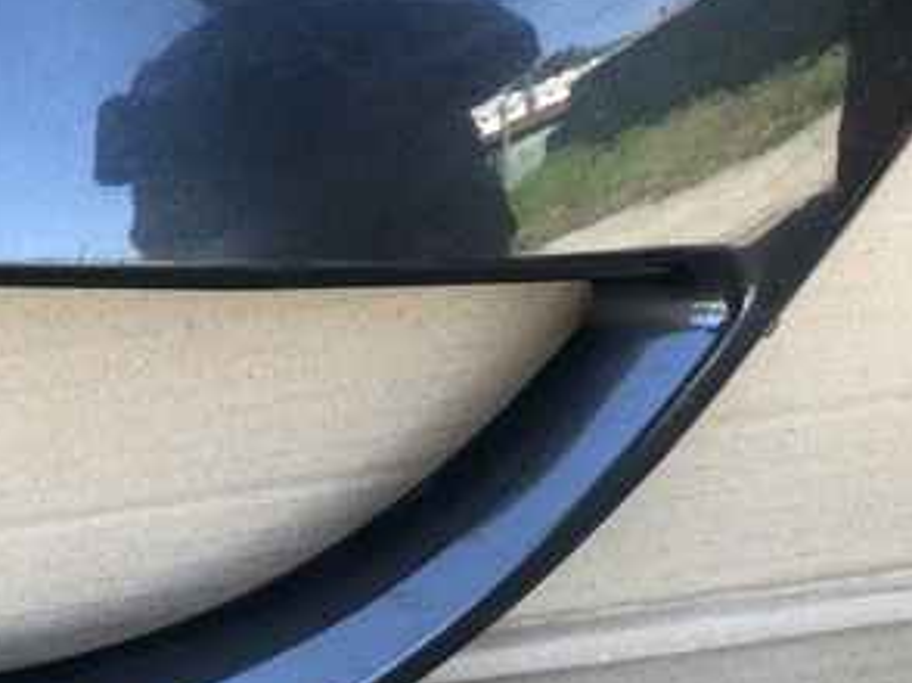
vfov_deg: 23.8
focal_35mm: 61
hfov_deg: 30.2
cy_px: 477
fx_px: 1606
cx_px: 74
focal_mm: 4
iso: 32
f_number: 1.8
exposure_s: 1/120
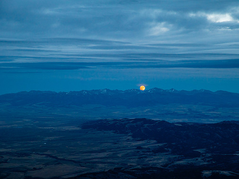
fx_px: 532
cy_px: 90
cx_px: 133
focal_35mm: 77
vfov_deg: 19.1
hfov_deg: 25.3
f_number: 4.5
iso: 800
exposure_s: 1/320
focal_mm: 70
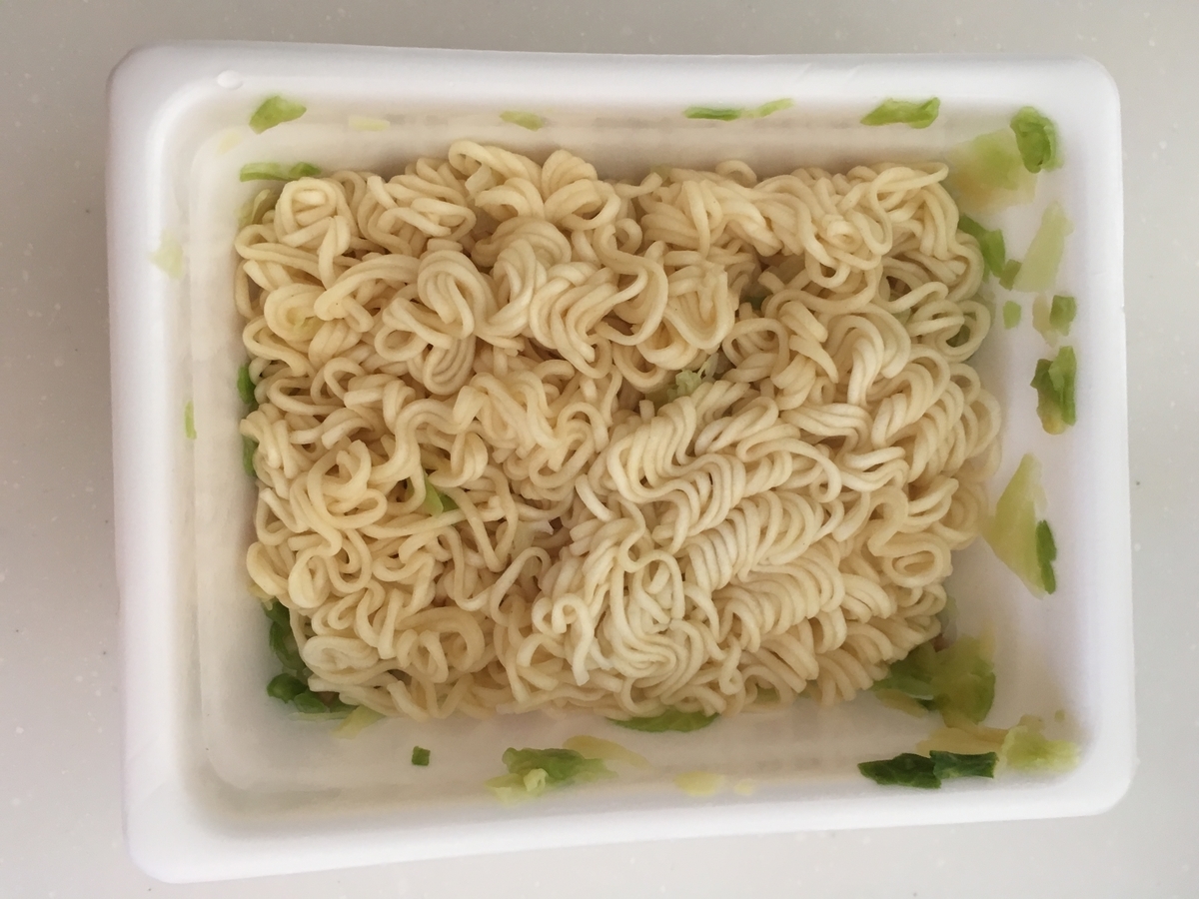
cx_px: 600
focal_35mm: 29
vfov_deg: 48.2
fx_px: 1004
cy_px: 450
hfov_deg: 61.7
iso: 80
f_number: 2.2
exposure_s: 1/30
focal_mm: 4.15
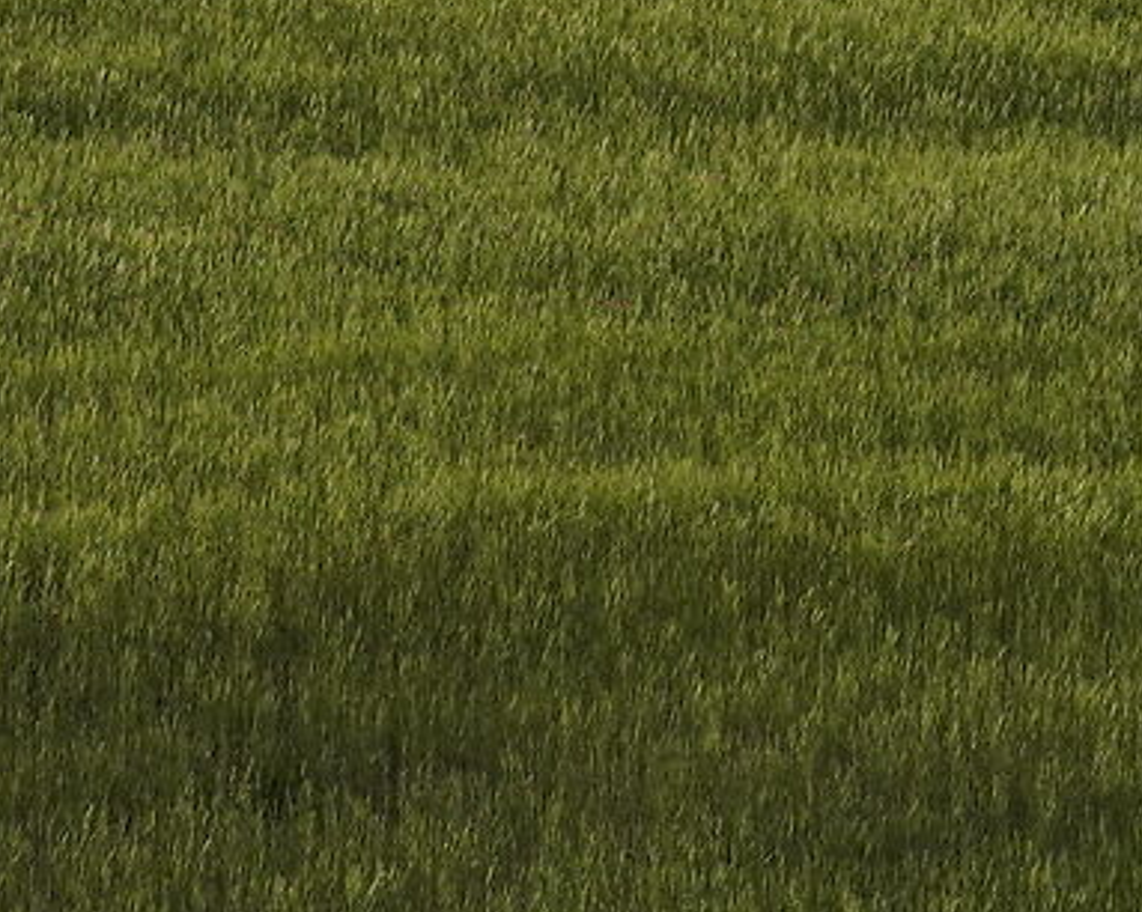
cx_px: 680
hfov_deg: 4.1
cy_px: -301
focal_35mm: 468
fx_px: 15808
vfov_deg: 3.3
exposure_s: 1/640
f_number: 5.6
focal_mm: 53
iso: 160
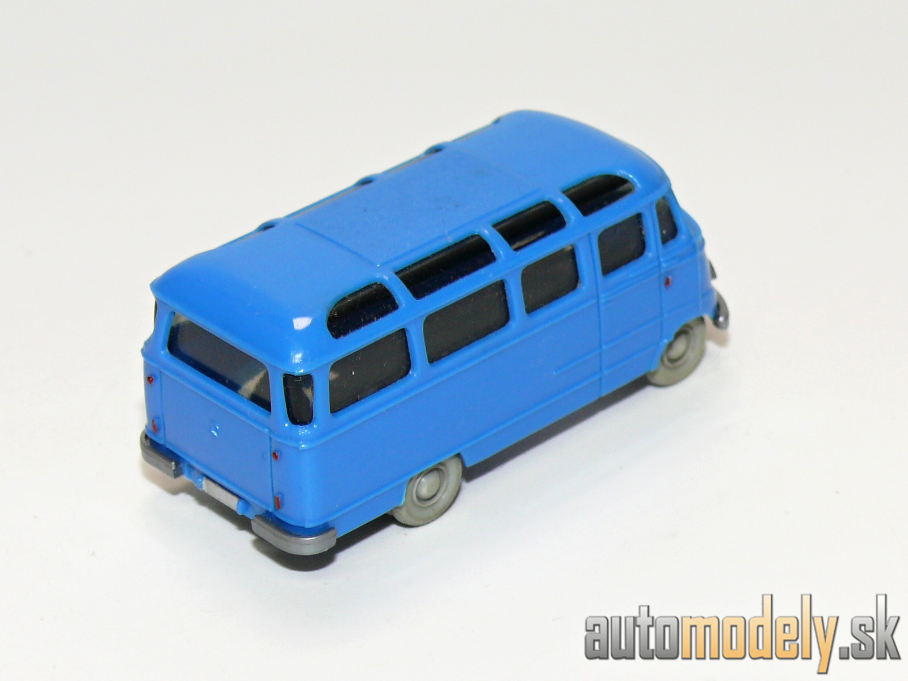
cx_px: 454
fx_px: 3279
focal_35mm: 125
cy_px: 340
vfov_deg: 11.9
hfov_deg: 15.8
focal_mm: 14.8
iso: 100
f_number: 4
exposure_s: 1/30
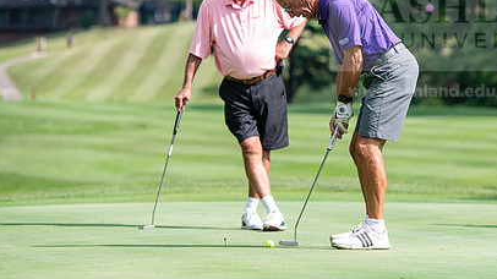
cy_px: 117
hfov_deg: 9.3
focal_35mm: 232
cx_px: 293
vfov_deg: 5.2
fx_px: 3056
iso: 250
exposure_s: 1/1250
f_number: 4
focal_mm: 155
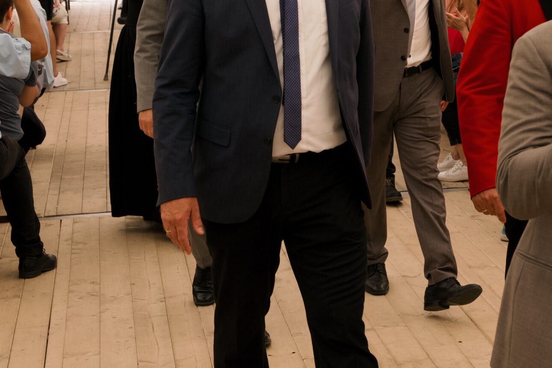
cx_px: 529
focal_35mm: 87
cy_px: 54
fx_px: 1334
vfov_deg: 15.6
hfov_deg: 22.6
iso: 640
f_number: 8
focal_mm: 44
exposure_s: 1/250
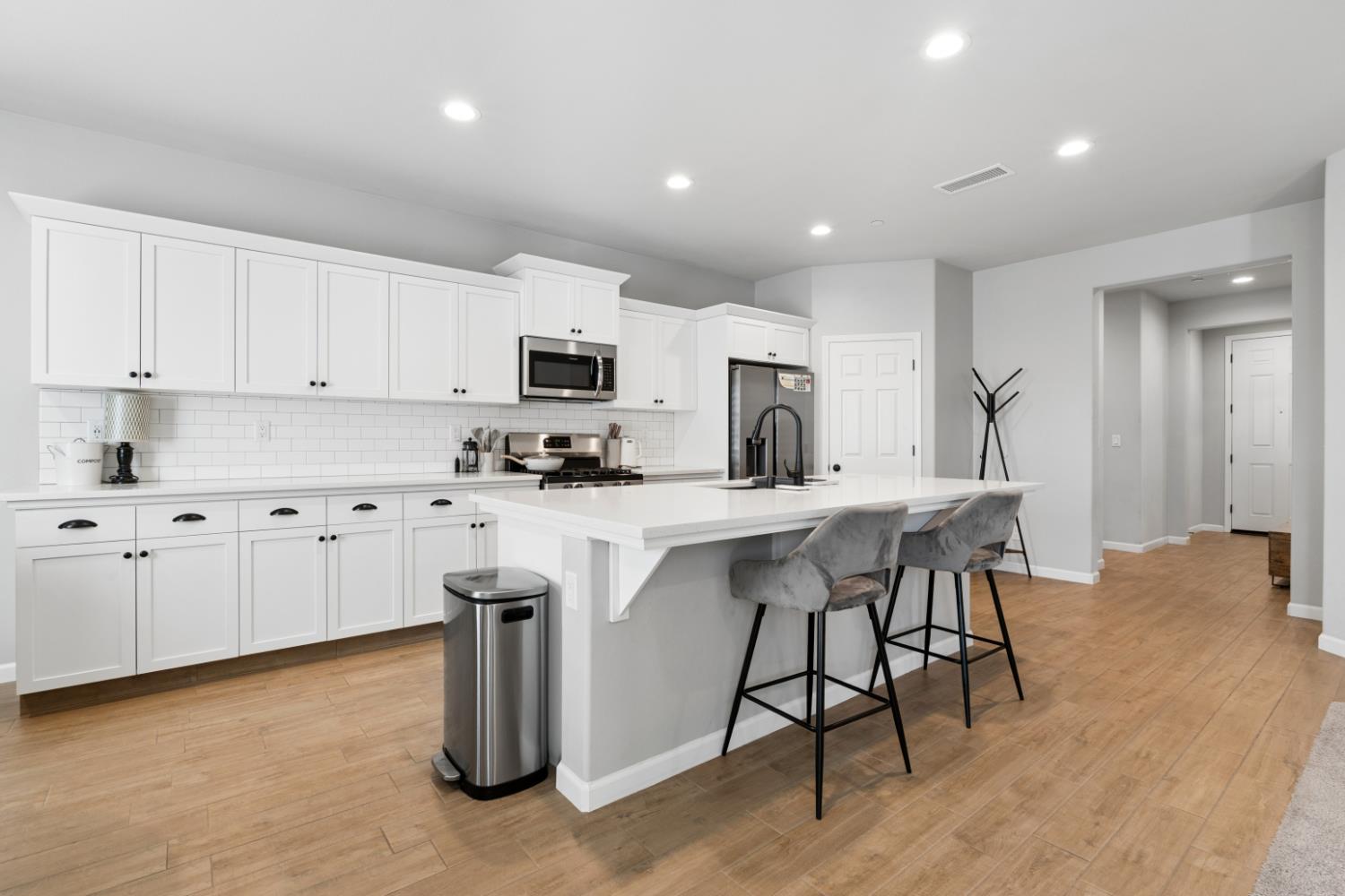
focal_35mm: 16
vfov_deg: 72.1
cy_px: 448
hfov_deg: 95.0
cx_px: 672
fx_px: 616
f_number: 7.1
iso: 125
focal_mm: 11
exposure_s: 1/8
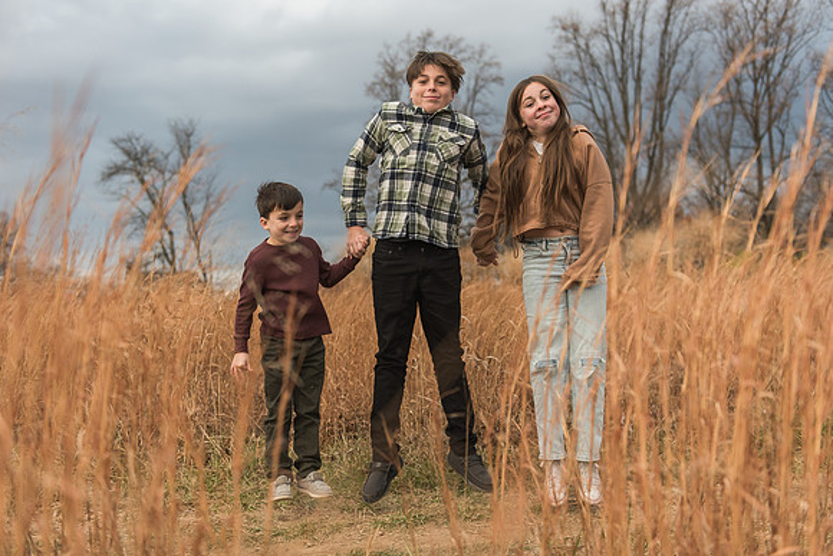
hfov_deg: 48.2
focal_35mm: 40
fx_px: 932
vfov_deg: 33.2
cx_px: 416
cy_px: 278
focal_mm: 40
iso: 800
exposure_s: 1/1000
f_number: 3.2
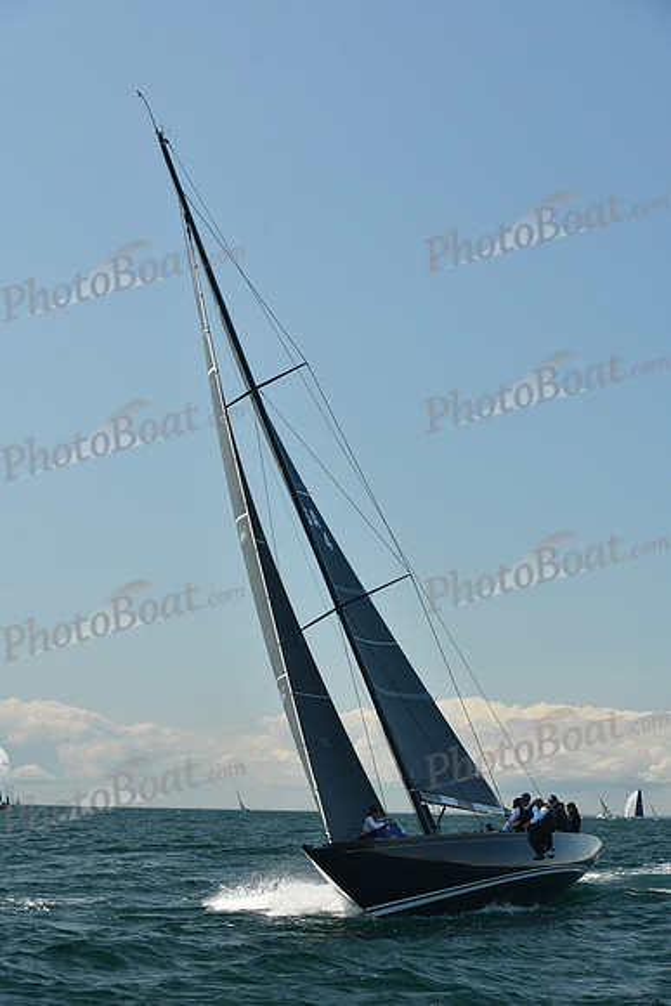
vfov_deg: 28.8
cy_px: 503
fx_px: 1956
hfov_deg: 19.5
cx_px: 336
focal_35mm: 70
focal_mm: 70
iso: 320
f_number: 8
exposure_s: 1/640
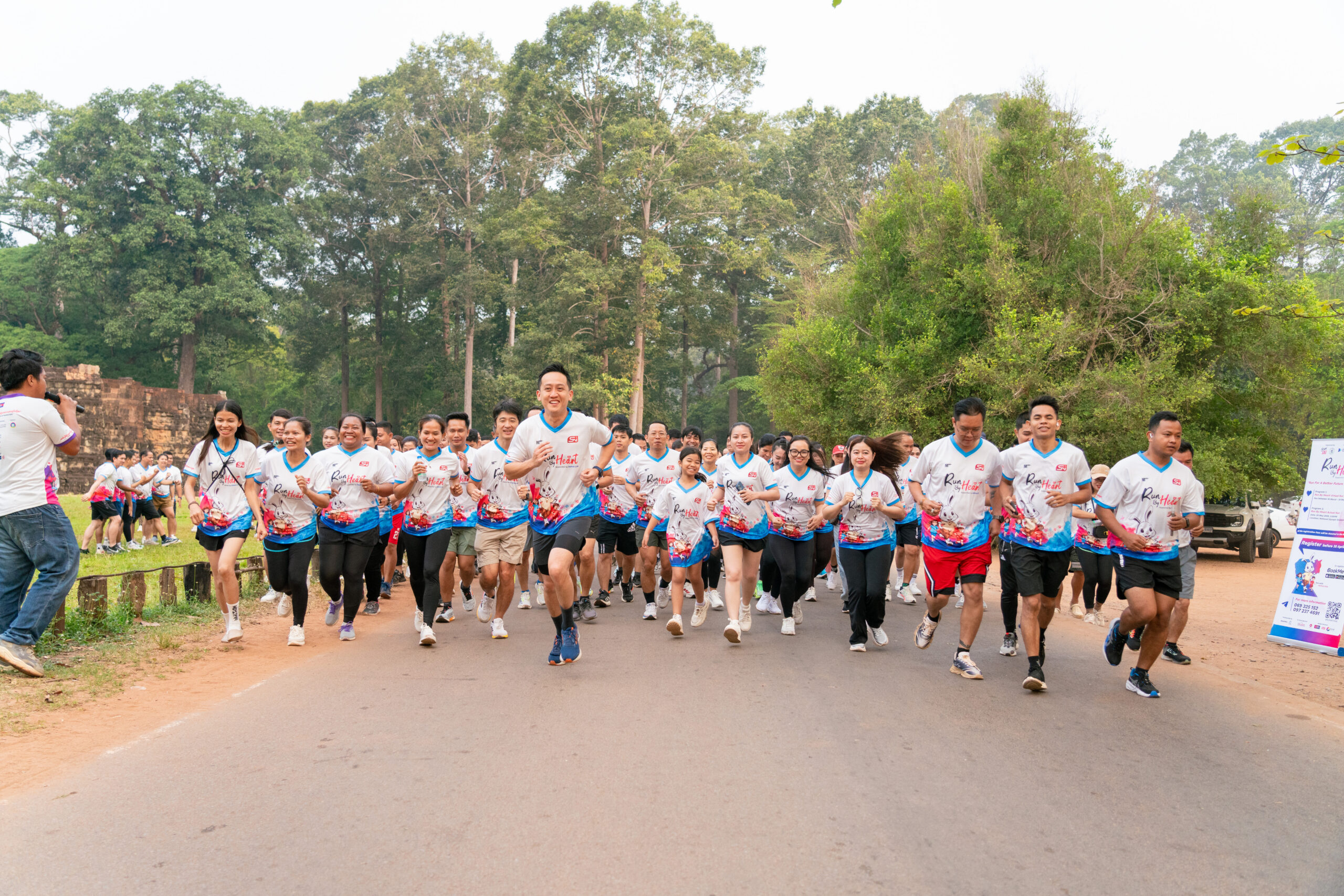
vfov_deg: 45.0
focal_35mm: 29
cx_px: 672
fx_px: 1083
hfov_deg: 63.6
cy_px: 448
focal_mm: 29
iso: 1600
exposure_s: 1/640
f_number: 4
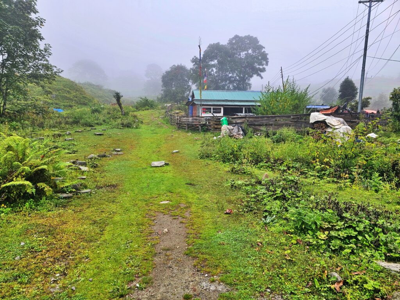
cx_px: 200
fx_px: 266
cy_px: 150
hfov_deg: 73.9
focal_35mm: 23
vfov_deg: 58.9
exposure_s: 1/100
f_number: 1.7
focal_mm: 6.3
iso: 16
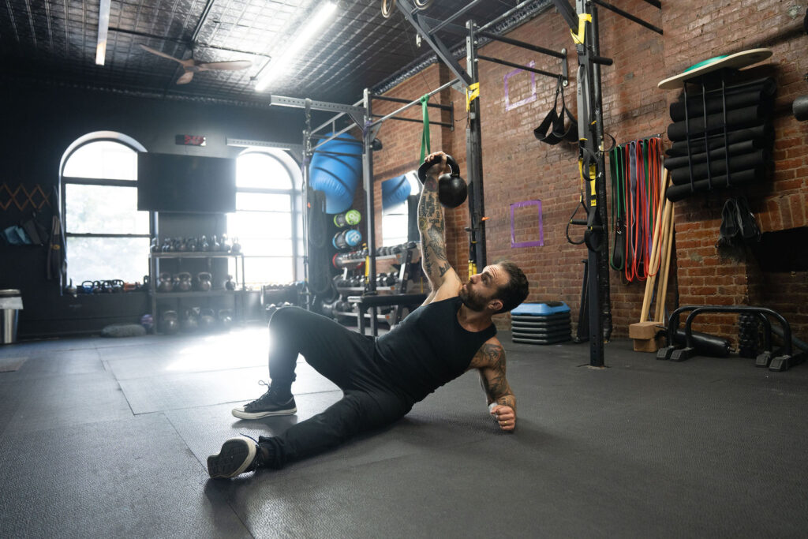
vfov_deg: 53.1
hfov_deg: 73.7
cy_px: 270
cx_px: 404
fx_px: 539
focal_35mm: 24
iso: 1600
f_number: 2.8
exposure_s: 1/125
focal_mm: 24
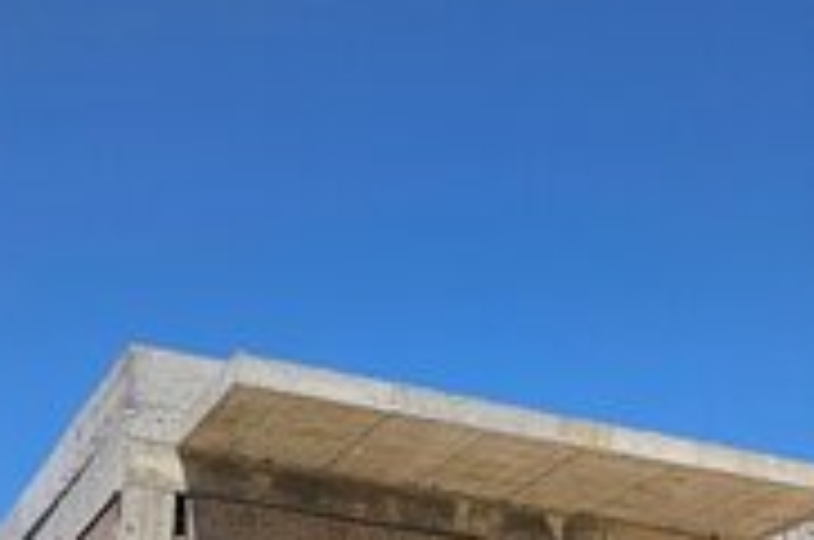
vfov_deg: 11.4
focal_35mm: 106
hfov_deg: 17.6
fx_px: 2393
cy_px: 1134
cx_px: 1165
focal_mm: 6.3
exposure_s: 1/1967
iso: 10
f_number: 1.7
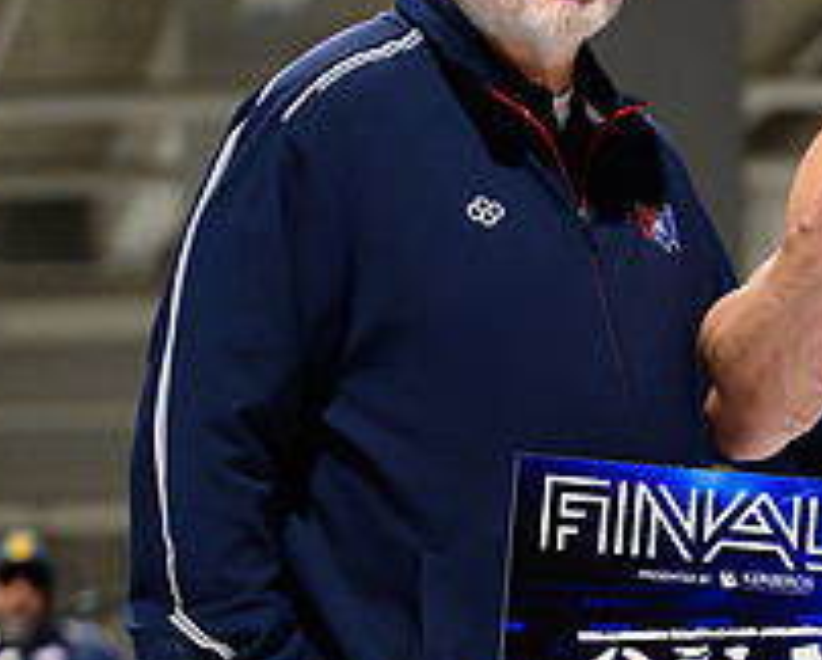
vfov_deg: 4.2
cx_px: 1321
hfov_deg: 5.2
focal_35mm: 370
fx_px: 9010
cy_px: 654
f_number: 2.8
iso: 4500
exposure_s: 1/320
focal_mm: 87
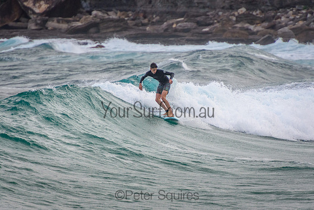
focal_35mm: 615
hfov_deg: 3.4
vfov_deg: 2.2
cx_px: 157
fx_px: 5363
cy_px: 105
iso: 720
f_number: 5.6
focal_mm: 400
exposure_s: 1/1600
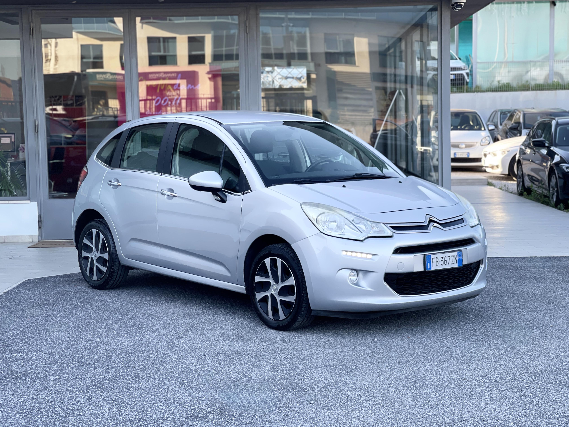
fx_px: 1052
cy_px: 214
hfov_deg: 30.3
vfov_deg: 22.9
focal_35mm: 64
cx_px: 284
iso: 32
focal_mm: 7.5
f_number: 2.2
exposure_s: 1/121
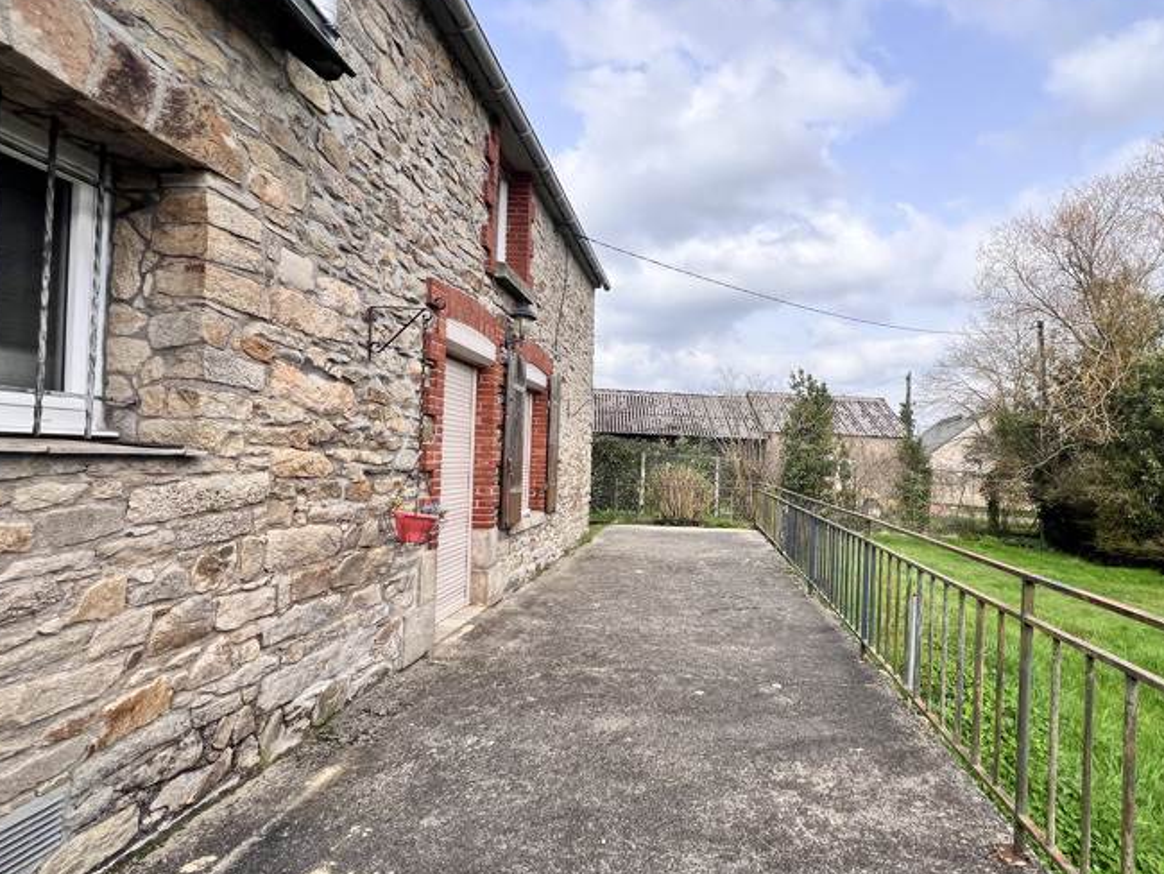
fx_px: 538
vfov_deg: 78.1
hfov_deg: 93.4
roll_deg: -1.9
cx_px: 689
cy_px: 453
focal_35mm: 16
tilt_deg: -2.6
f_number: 1.8
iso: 32
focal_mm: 1.57
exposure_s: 1/986
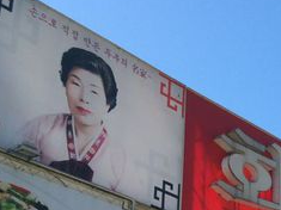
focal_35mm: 98
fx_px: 795
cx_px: 261
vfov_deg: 14.6
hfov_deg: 19.6
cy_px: 255
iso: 32
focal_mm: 3.3
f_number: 2.4
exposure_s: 1/629
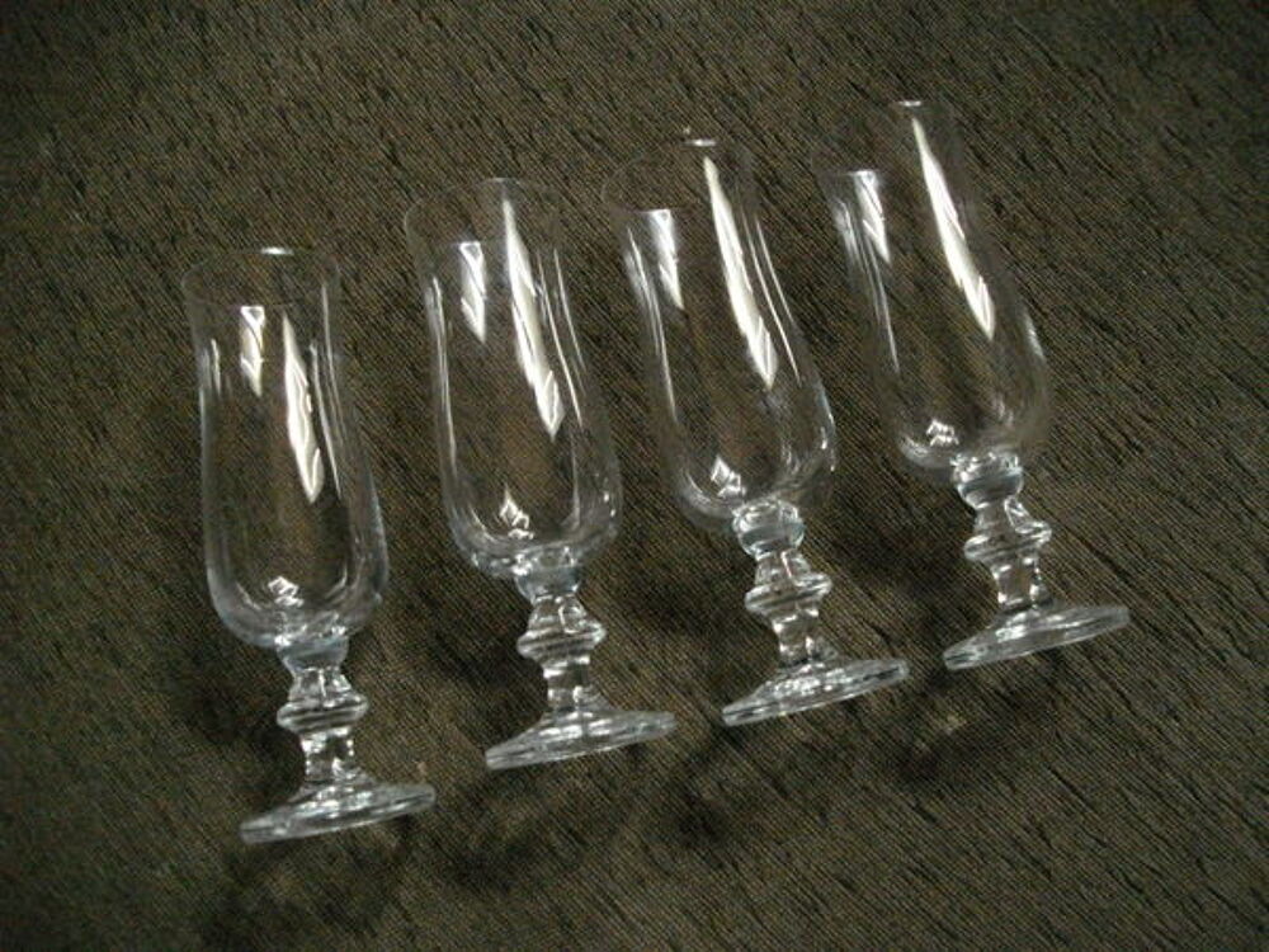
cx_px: 634
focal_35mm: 31
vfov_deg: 45.4
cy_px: 476
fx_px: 1136
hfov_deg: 58.4
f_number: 2.9
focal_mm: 5.7
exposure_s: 1/25
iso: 800
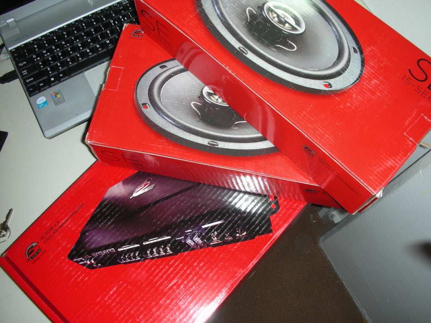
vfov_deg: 40.7
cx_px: 216
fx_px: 436
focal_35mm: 35
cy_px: 162
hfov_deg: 52.6
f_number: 3
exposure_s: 1/60.1
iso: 50
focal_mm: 5.8
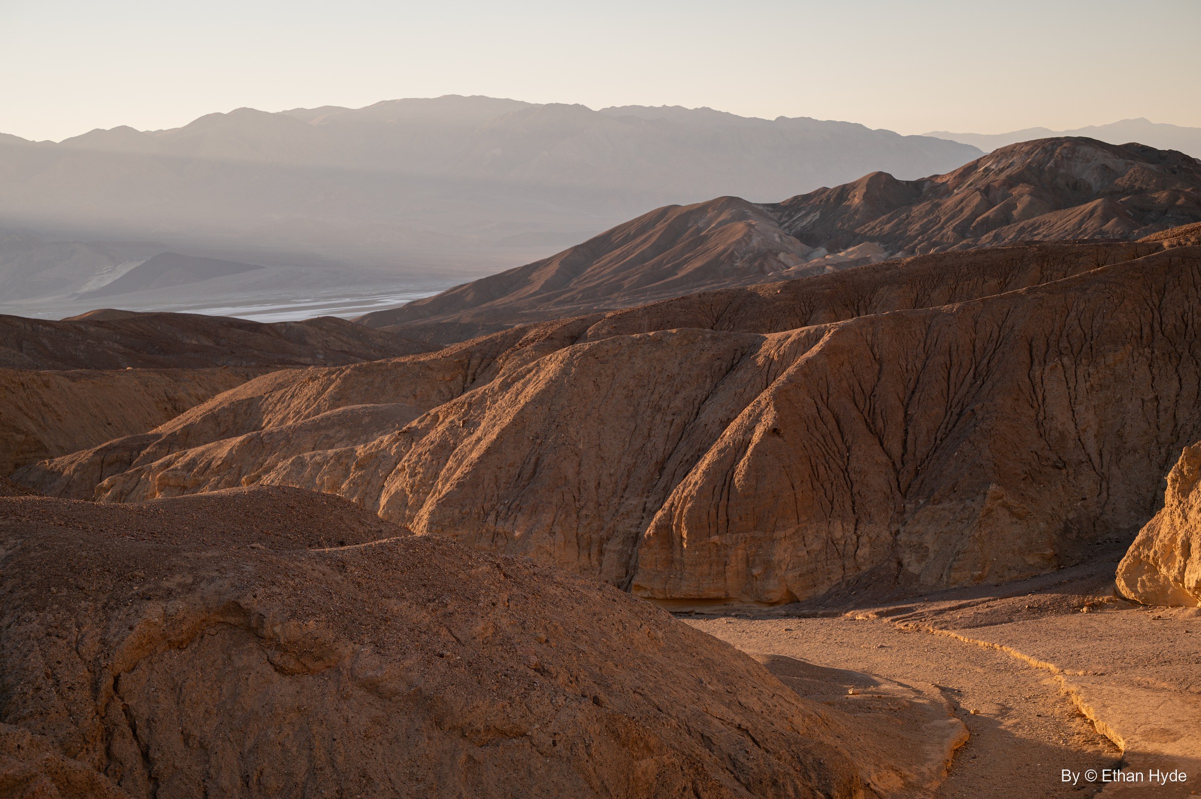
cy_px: 400
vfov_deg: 19.4
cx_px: 600
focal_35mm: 70
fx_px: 2334
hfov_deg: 28.9
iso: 100
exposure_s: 1/640
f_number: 2.8
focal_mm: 70
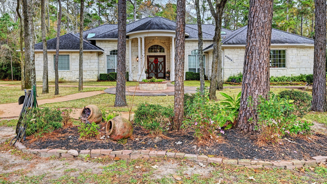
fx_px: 243
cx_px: 160
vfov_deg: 41.4
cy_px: 77
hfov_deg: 67.9
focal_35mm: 28
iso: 400
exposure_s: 1/125
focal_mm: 26
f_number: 8
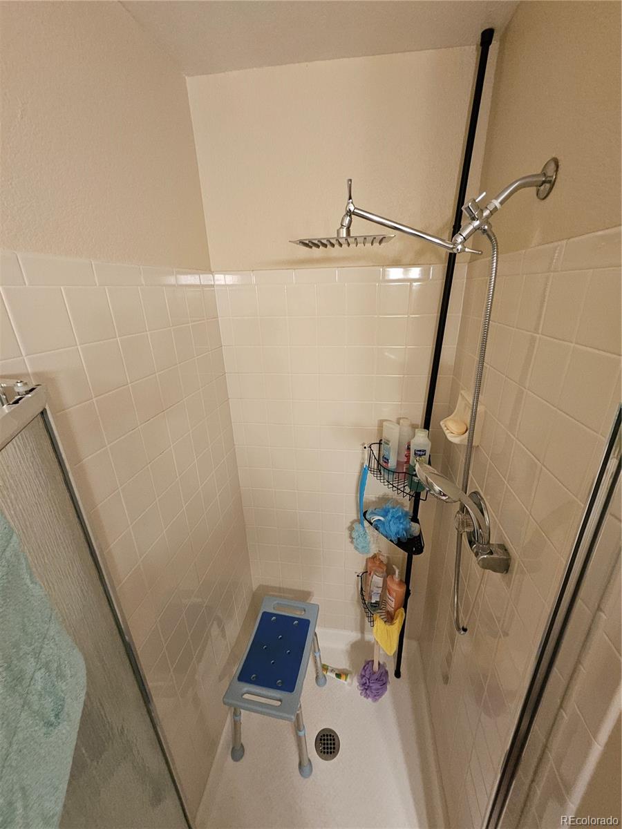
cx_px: 311
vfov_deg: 106.2
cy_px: 414
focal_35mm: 13
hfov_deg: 89.9
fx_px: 311
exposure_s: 1/30
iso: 320
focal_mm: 1.74
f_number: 2.2
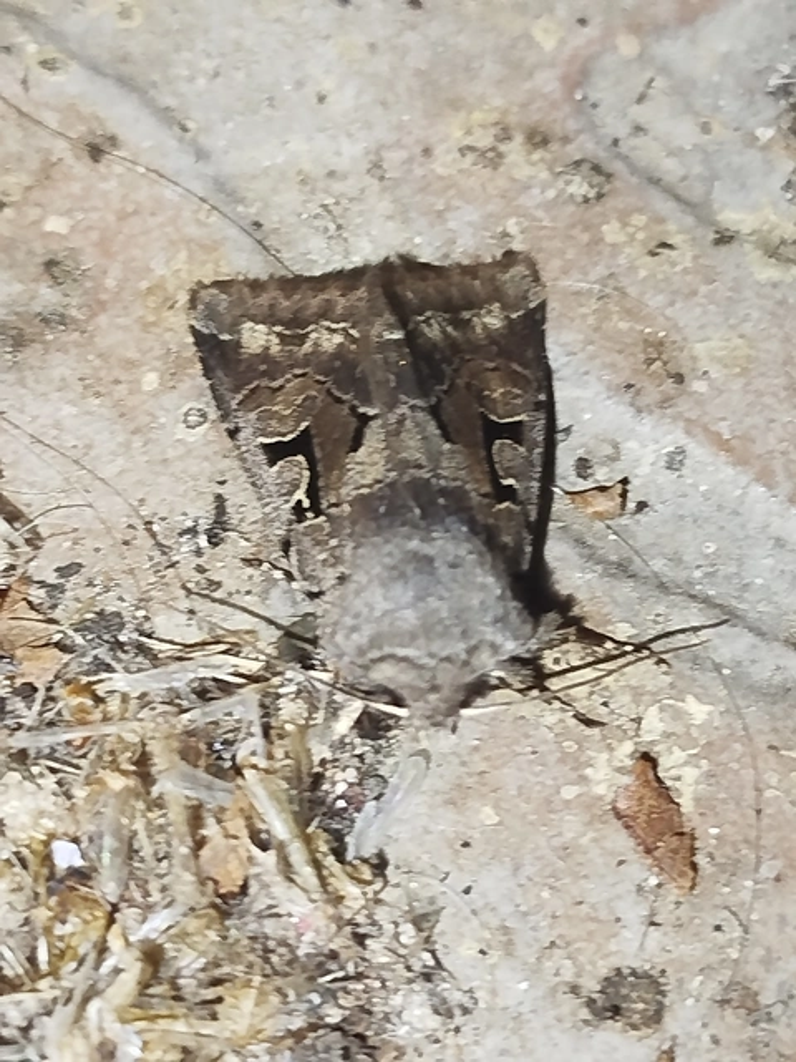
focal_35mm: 91
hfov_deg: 16.2
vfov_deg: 21.5
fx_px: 2790
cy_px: 531
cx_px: 398
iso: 160
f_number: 1.7
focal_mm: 5.31
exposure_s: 1/33
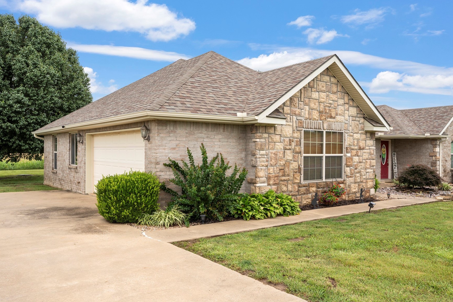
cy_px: 150
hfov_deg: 64.6
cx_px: 257
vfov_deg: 45.9
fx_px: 357
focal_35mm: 28
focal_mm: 24.3
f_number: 8
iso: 200
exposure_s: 1/80
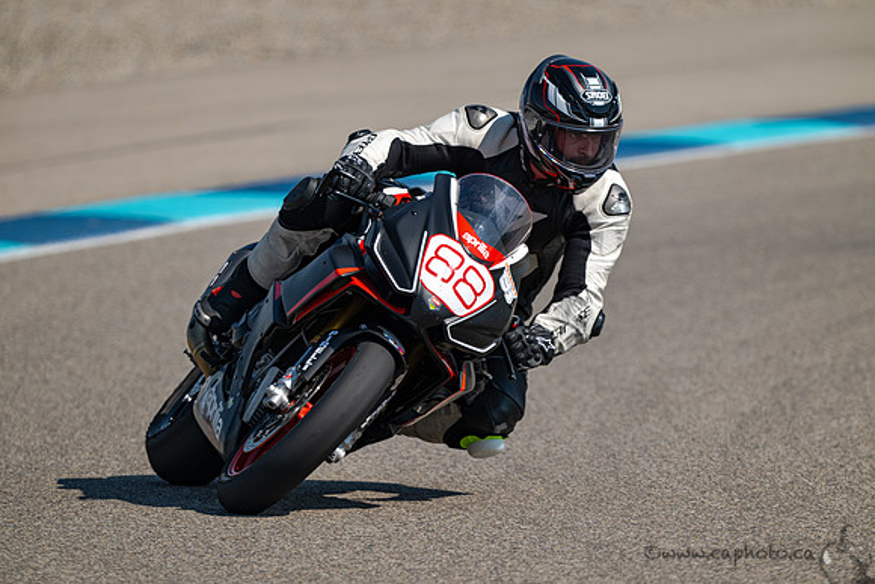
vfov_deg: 2.8
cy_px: 292
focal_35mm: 490
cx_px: 438
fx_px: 11912
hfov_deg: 4.2
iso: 125
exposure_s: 1/1250
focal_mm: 490
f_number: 6.3
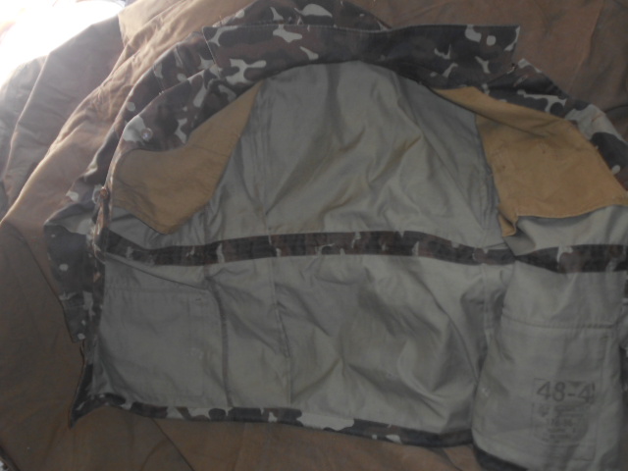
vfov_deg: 32.9
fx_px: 798
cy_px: 236
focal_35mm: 44
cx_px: 314
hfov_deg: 42.9
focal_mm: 7.7
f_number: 4.2
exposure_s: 1/30
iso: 200
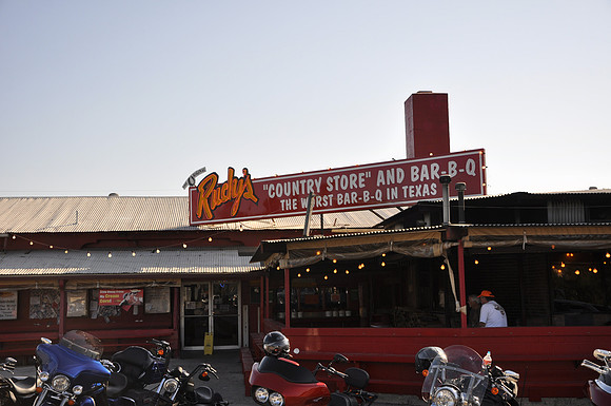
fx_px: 763
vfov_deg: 29.8
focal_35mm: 45
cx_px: 306
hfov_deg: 43.7
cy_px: 203
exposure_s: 1/200
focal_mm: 30
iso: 200
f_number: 6.3
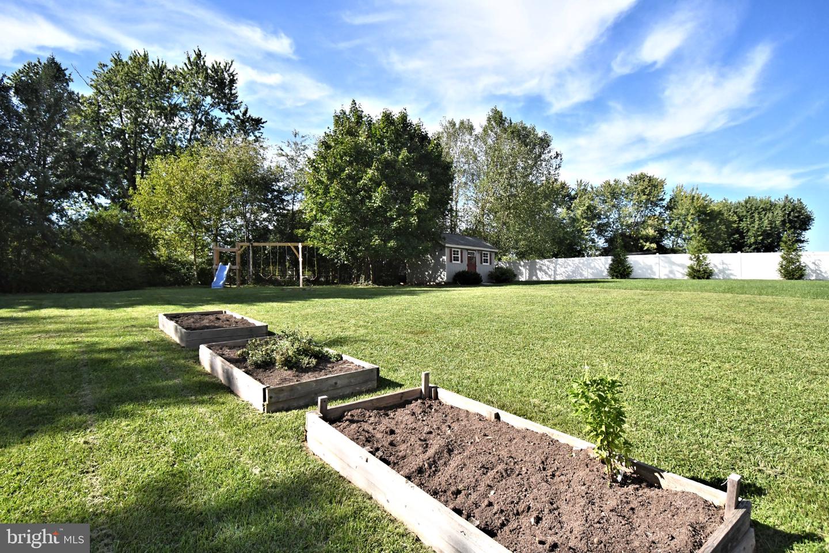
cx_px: 414
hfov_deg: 90.0
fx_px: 414
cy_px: 276
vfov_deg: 67.4
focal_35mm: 18
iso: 2000
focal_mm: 12
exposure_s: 1/6400
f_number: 5.6
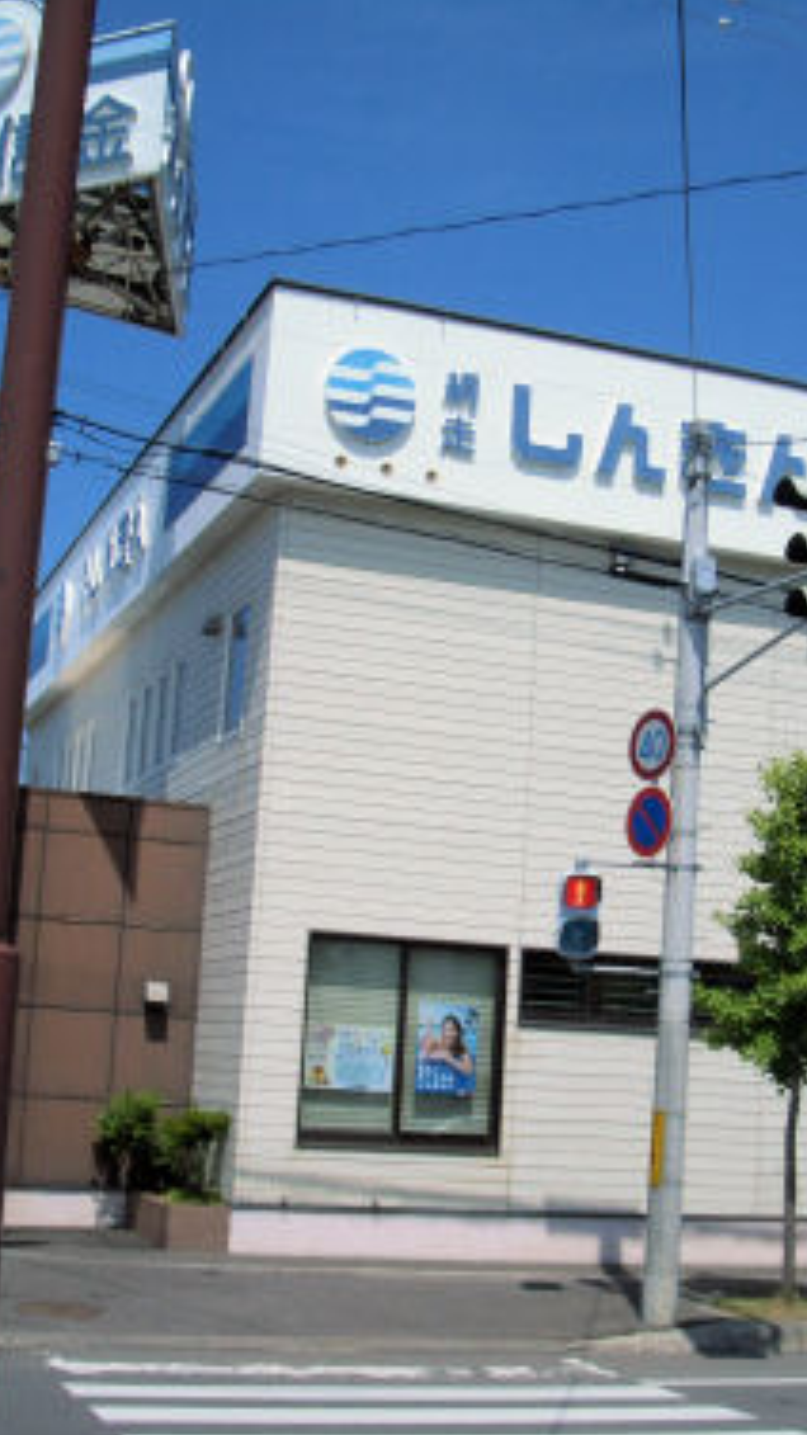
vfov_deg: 41.3
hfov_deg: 23.9
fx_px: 1903
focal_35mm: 50
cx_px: 470
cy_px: 792
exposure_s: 1/1600
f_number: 4.6
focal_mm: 6.8
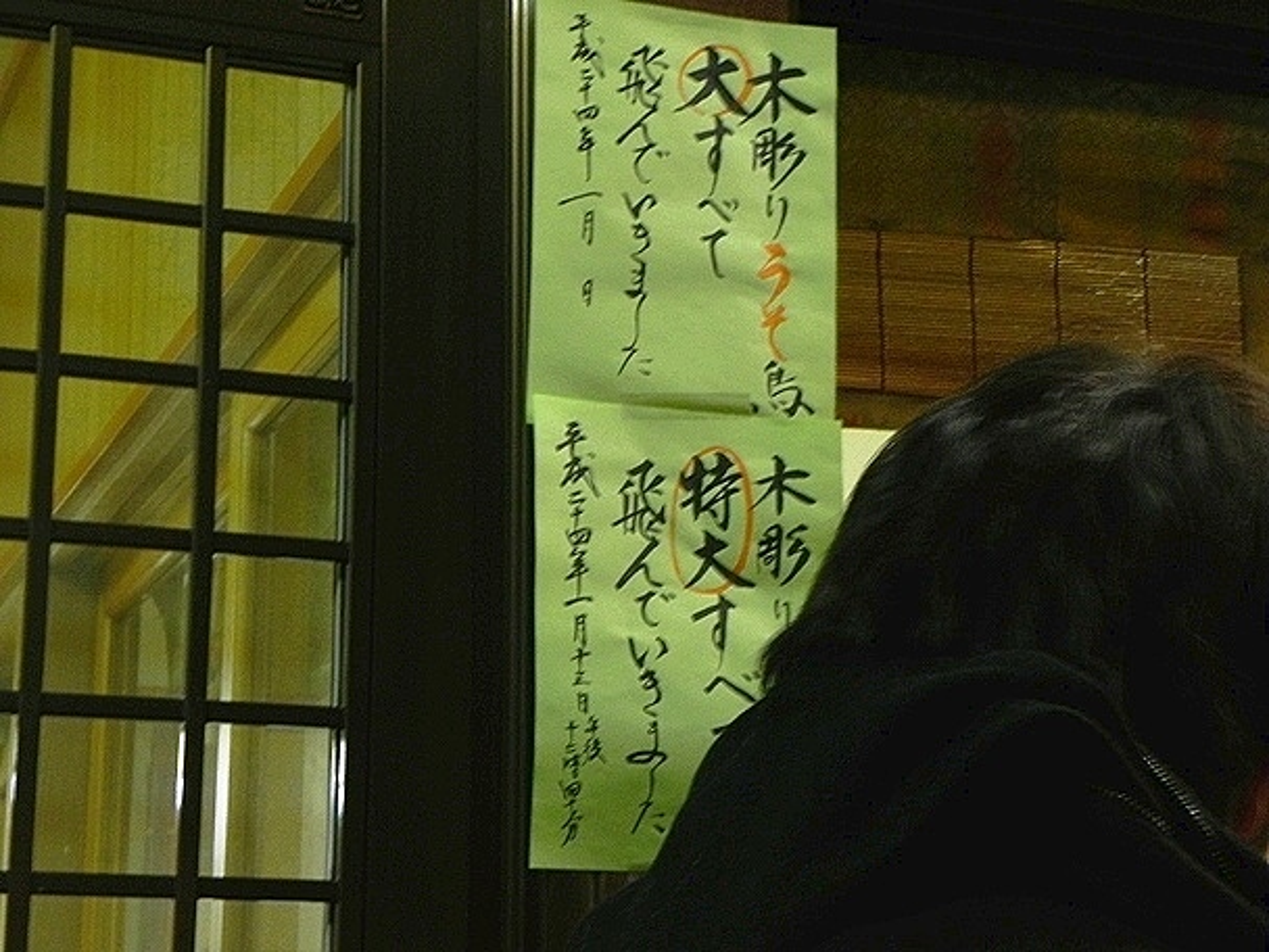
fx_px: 3116
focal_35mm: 85
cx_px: 634
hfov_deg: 23.0
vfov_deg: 17.4
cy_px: 476
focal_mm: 15.1
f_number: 5.6
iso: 200
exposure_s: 1/4.6
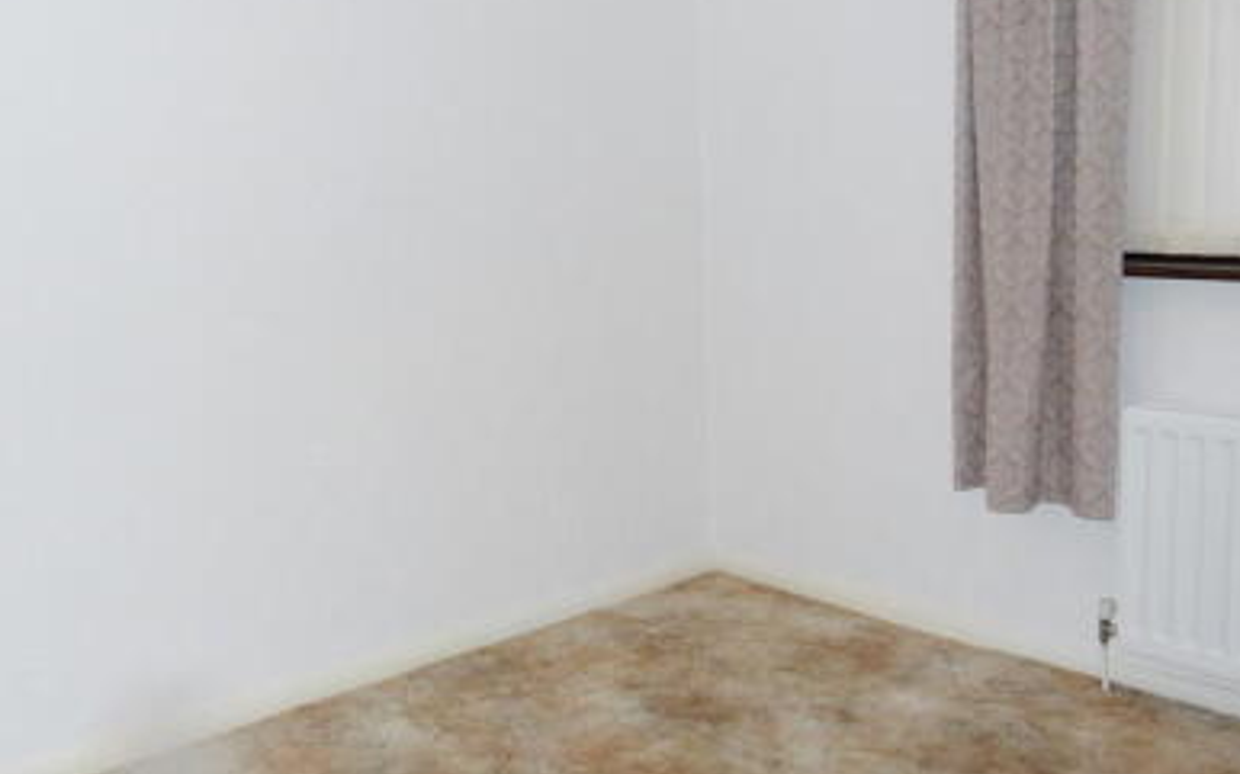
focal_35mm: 40
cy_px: 371
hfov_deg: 47.8
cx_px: 342
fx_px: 1351
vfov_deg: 32.0
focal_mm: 4.5
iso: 220
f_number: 3.7
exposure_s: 1/30
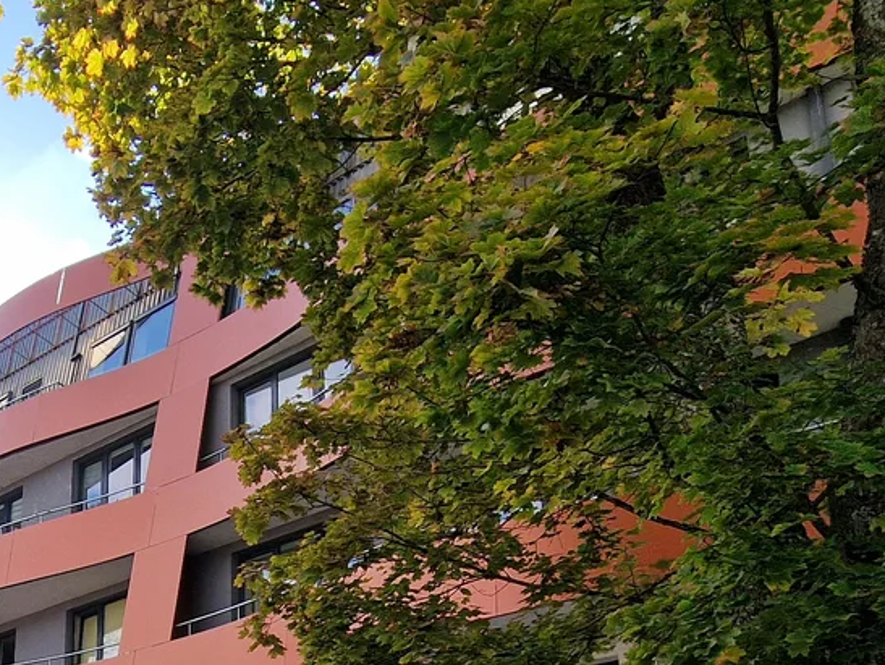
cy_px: 730
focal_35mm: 38
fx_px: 972
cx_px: 171
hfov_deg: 46.3
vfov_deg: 33.1
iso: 50
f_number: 2.2
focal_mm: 2.2
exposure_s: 1/1432
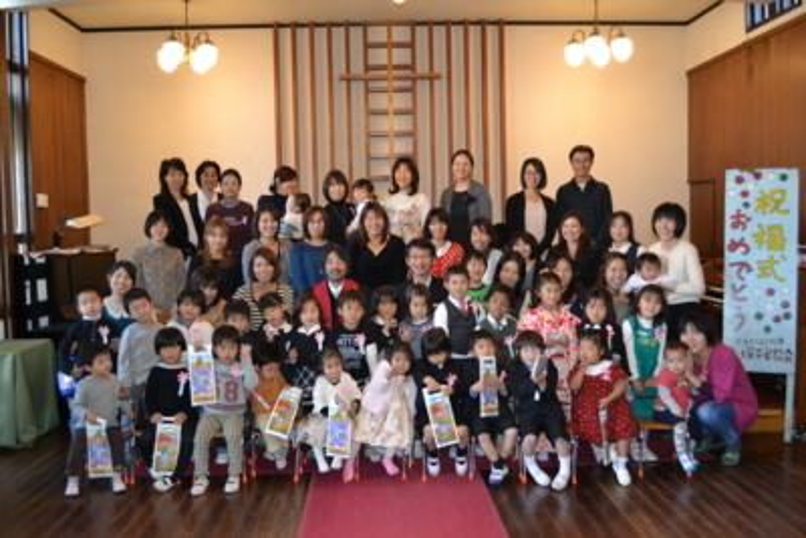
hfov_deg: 57.2
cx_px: 403
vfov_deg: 40.0
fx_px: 739
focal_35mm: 33
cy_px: 269
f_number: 3.8
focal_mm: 22
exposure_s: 1/60
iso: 2000
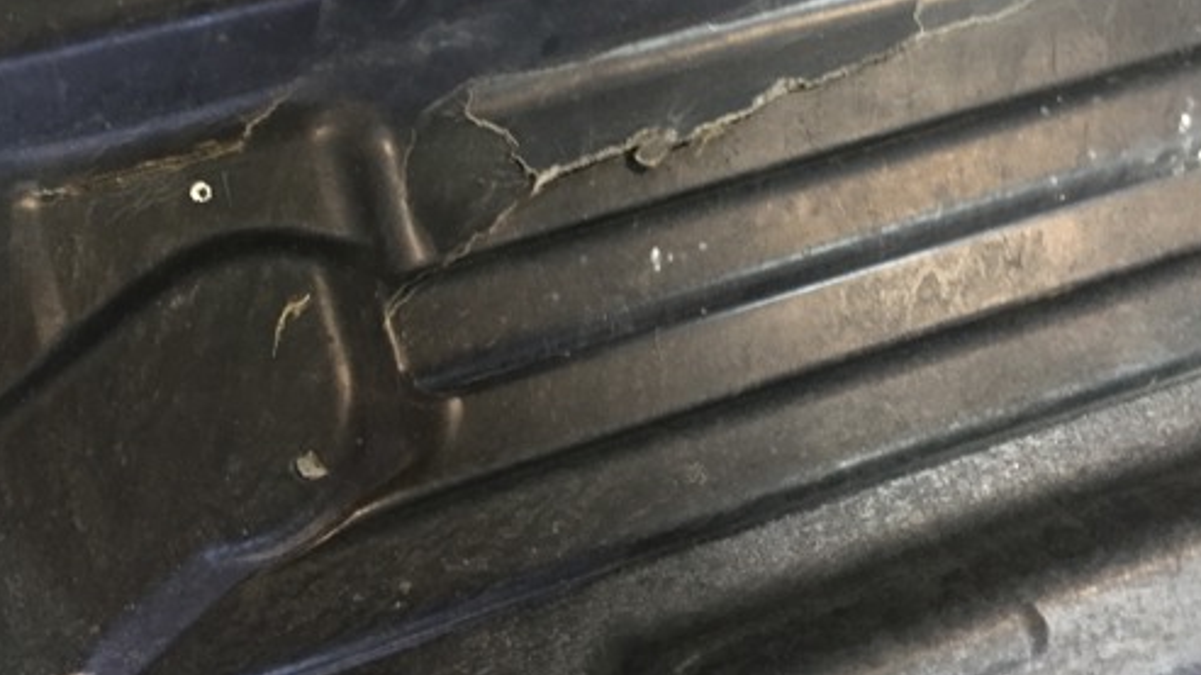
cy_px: 168
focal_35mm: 41
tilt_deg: -75.6
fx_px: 1305
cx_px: 648
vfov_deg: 28.6
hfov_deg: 49.4
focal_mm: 4.15
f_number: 2.2
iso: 250
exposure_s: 1/20
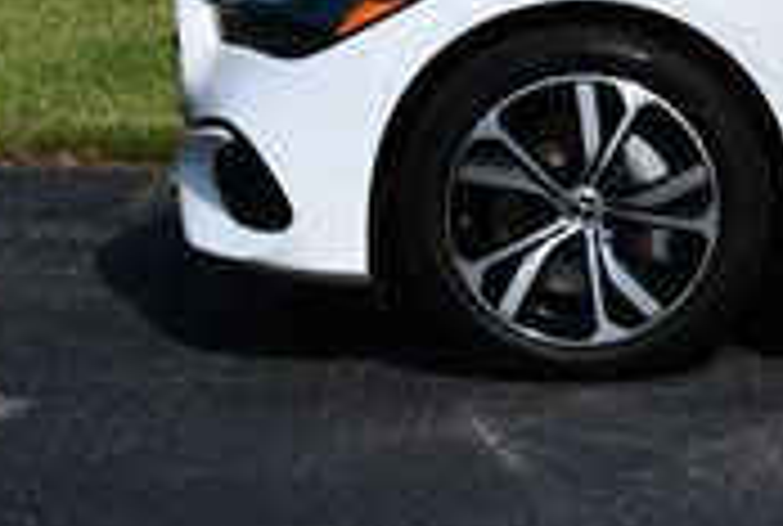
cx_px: 1372
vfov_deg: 6.4
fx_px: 4645
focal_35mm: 213
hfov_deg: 9.2
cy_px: -418
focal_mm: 29
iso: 100
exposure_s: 1/320
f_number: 9
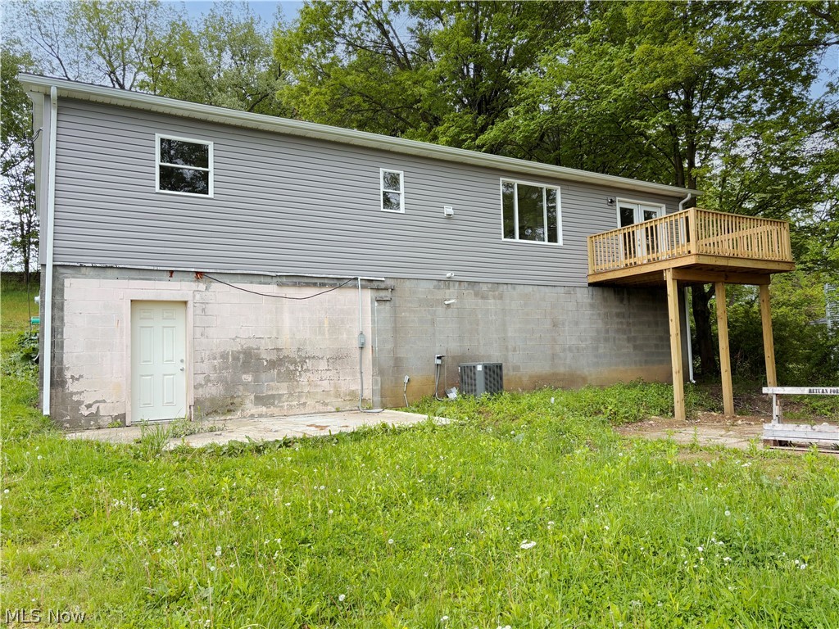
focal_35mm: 26
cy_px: 314
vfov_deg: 53.1
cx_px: 420
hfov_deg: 67.3
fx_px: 630
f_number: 1.6
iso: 50
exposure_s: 1/121
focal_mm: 5.96
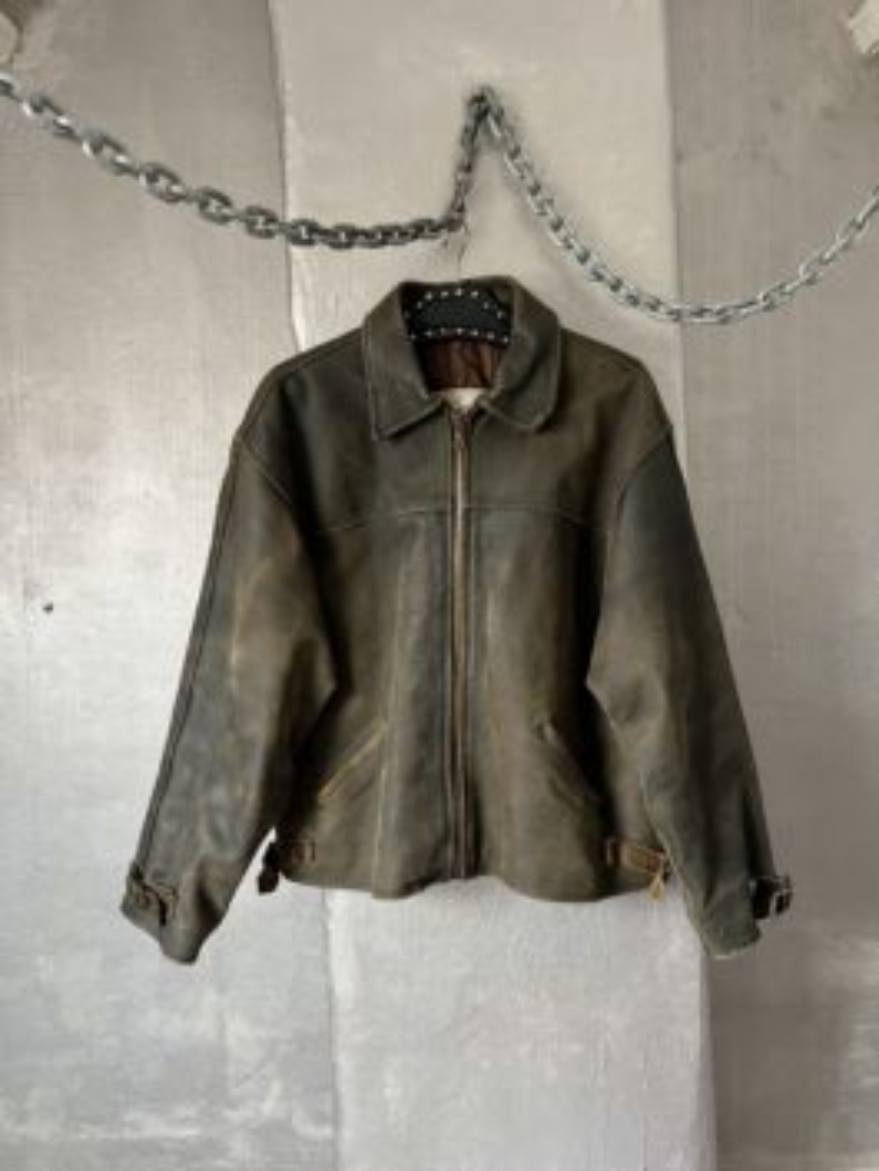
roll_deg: +0.3
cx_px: 440
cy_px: 586
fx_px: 880
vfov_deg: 67.3
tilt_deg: -2.7
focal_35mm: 26
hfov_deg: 53.1
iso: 125
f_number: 1.5
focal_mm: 5.7
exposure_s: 1/93
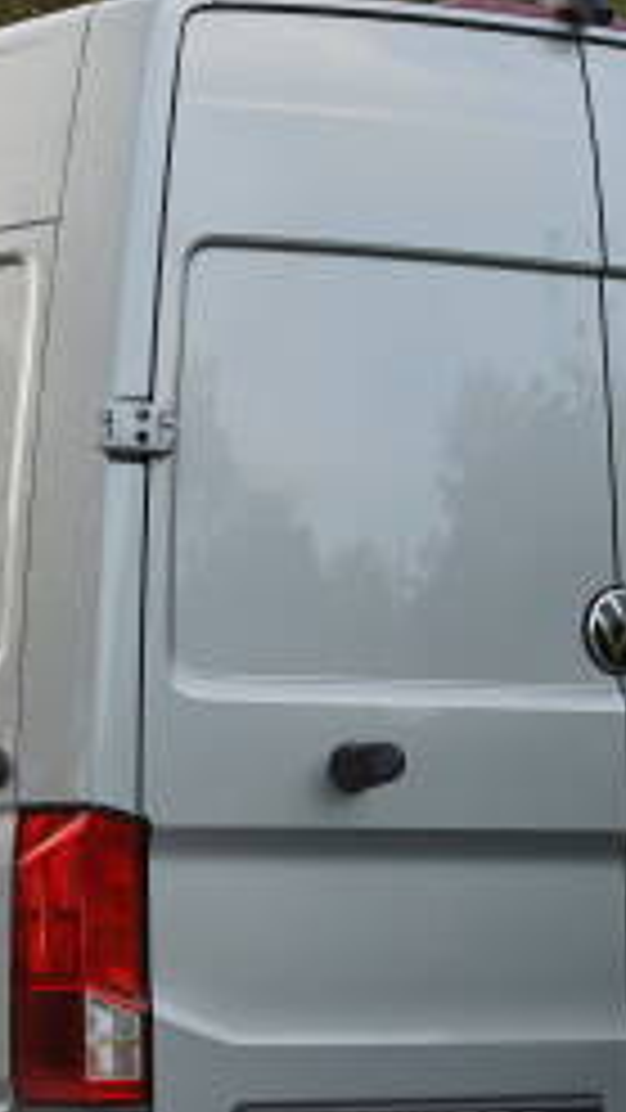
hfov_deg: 9.7
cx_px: 104
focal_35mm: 125
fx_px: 3695
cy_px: 738
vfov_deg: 17.1
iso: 100
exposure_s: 1/160
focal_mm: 46.1
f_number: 4
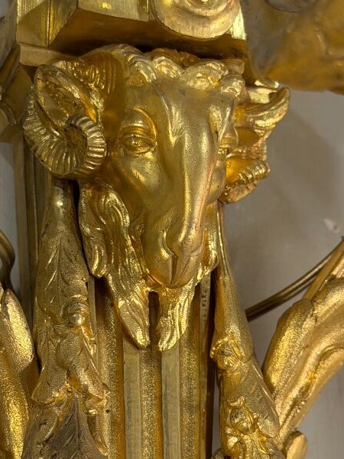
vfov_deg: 20.4
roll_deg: +2.4
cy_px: 255
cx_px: 199
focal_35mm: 96
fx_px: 1272
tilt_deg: +18.8
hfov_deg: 15.4
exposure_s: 1/50
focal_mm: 6.76
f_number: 1.78
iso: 160
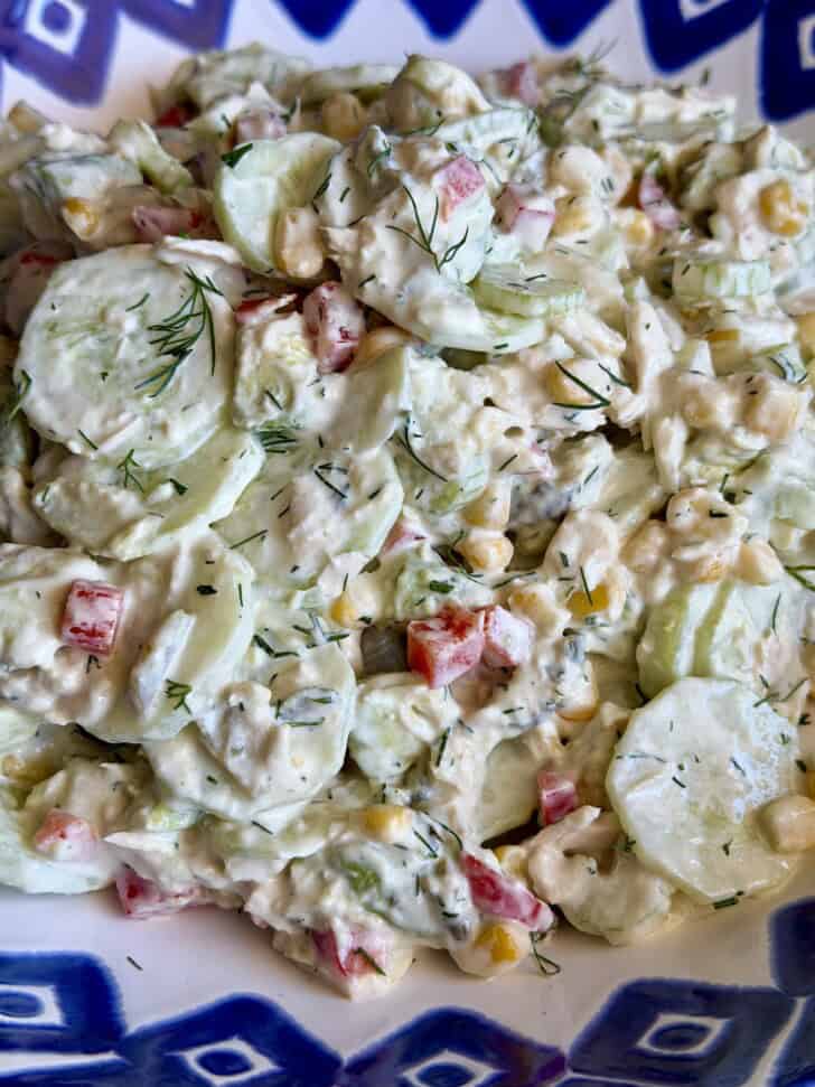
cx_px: 408
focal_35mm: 48
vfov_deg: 39.7
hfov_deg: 30.3
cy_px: 544
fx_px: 1507
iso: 64
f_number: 1.8
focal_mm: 6.8
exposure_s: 1/121
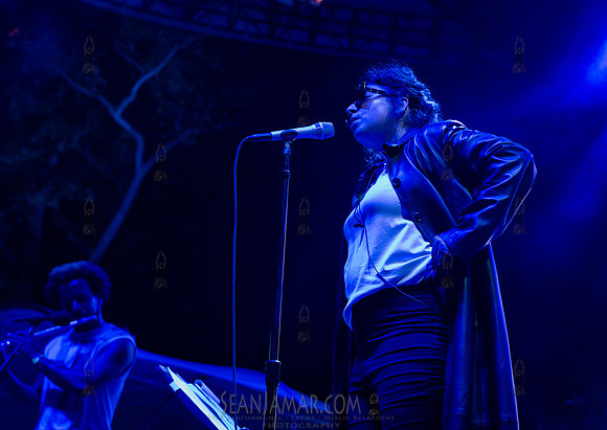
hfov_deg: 27.4
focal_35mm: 72
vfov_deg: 19.6
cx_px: 339
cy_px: 204
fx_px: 1242
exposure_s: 1/400
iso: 5000
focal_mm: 66
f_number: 4
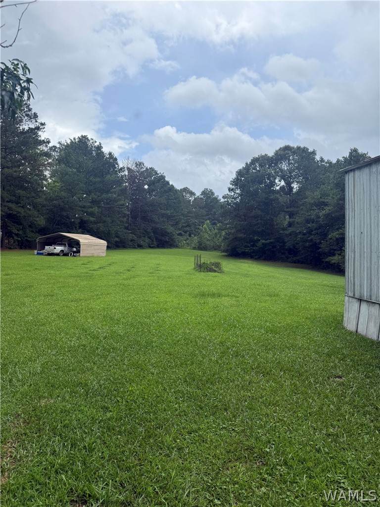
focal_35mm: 24
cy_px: 254
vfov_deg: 71.6
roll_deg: -0.8
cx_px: 190
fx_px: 351
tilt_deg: -3.9
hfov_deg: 56.8
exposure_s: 1/2907
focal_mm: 6.76
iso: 80
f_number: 1.78
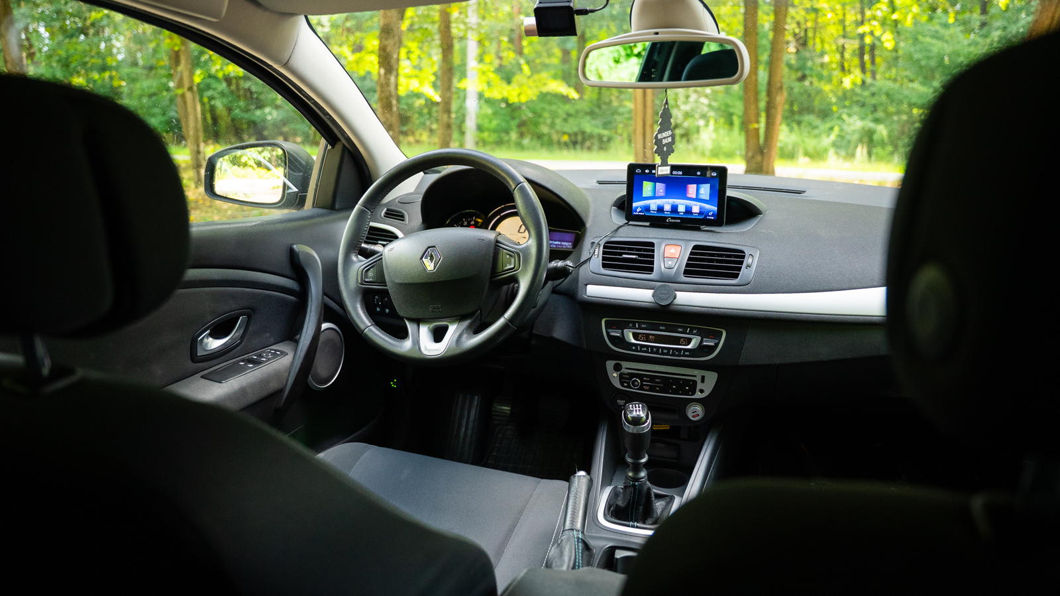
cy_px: 298
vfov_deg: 45.7
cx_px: 530
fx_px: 707
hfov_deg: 73.7
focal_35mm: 25
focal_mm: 24
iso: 1600
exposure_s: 1/200
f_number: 2.8
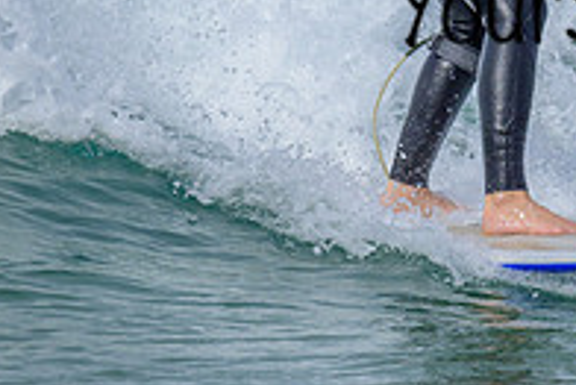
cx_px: 630
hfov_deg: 0.7
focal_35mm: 2972
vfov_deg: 0.5
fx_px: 47586
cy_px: 77
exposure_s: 1/2000
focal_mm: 800
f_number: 6.3
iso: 220
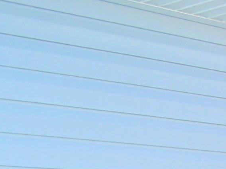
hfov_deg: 14.1
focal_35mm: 138
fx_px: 901
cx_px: 230
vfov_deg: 10.3
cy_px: 275
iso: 80
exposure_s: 1/750
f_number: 2.8
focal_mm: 6.3
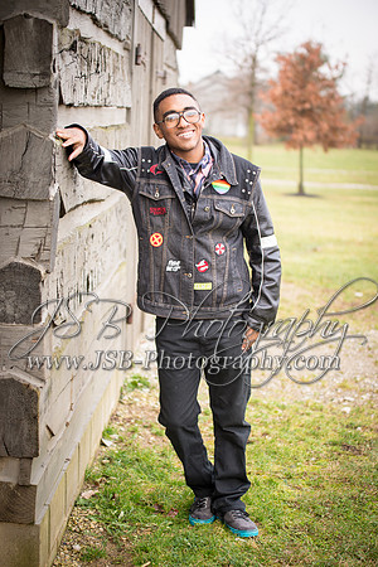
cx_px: 189
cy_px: 284
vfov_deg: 28.8
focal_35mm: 70
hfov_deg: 19.5
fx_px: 1102
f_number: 2.8
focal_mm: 70
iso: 200
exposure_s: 1/50
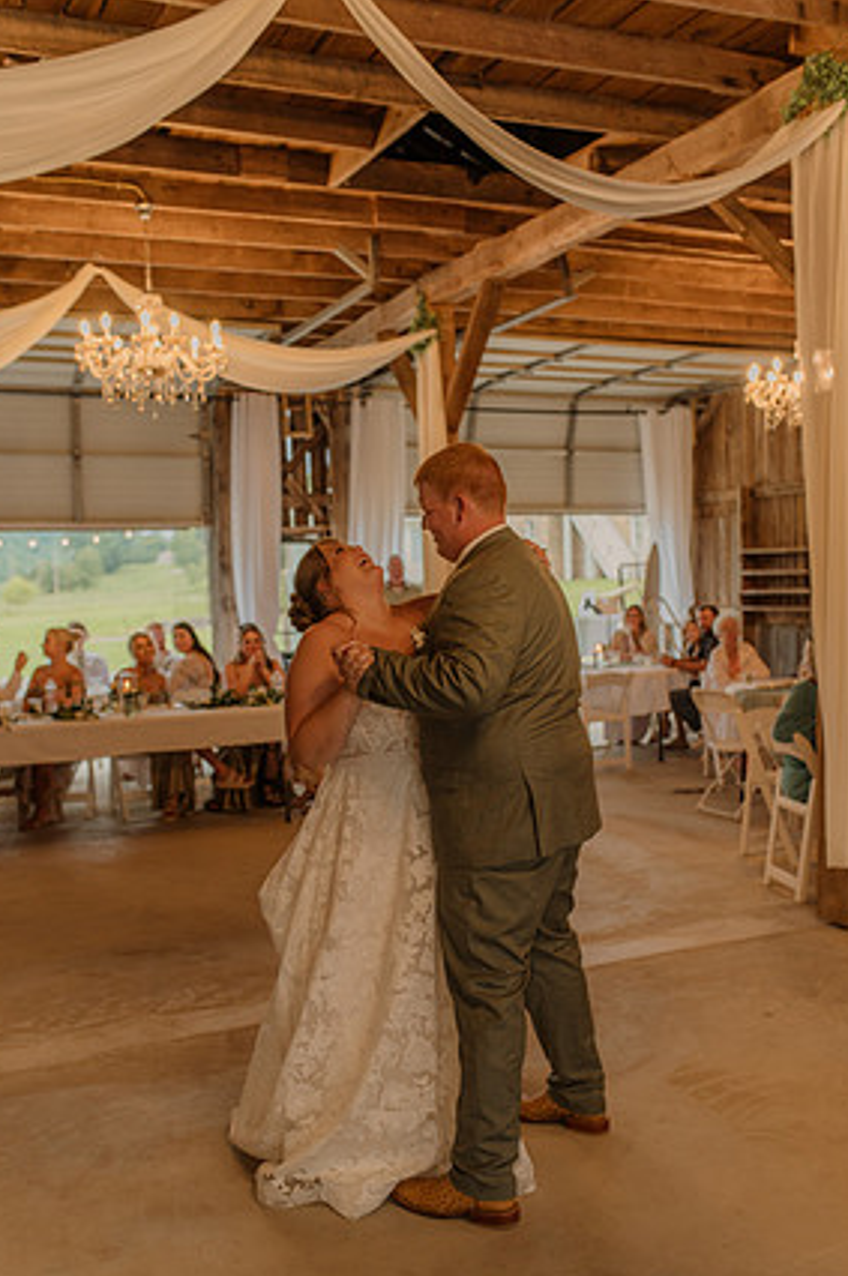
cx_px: 427
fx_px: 1310
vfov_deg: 51.9
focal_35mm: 37
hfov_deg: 35.9
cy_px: 668
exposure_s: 1/200
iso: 640
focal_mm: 35
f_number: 2.5
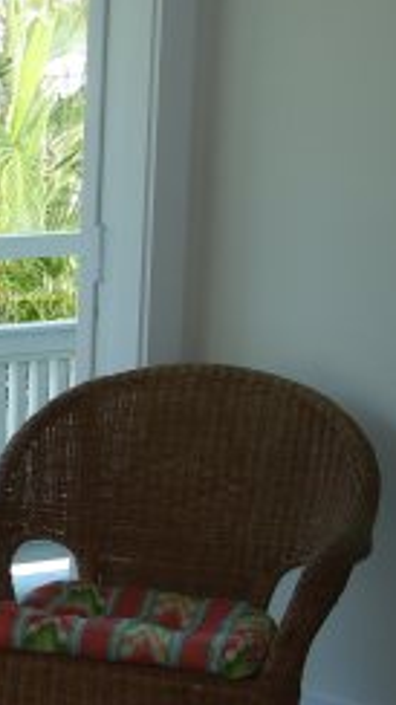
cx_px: -581
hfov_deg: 10.1
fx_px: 1925
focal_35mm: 103
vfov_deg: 20.5
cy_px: 553
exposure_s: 1/80
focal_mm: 20
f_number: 4
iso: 100
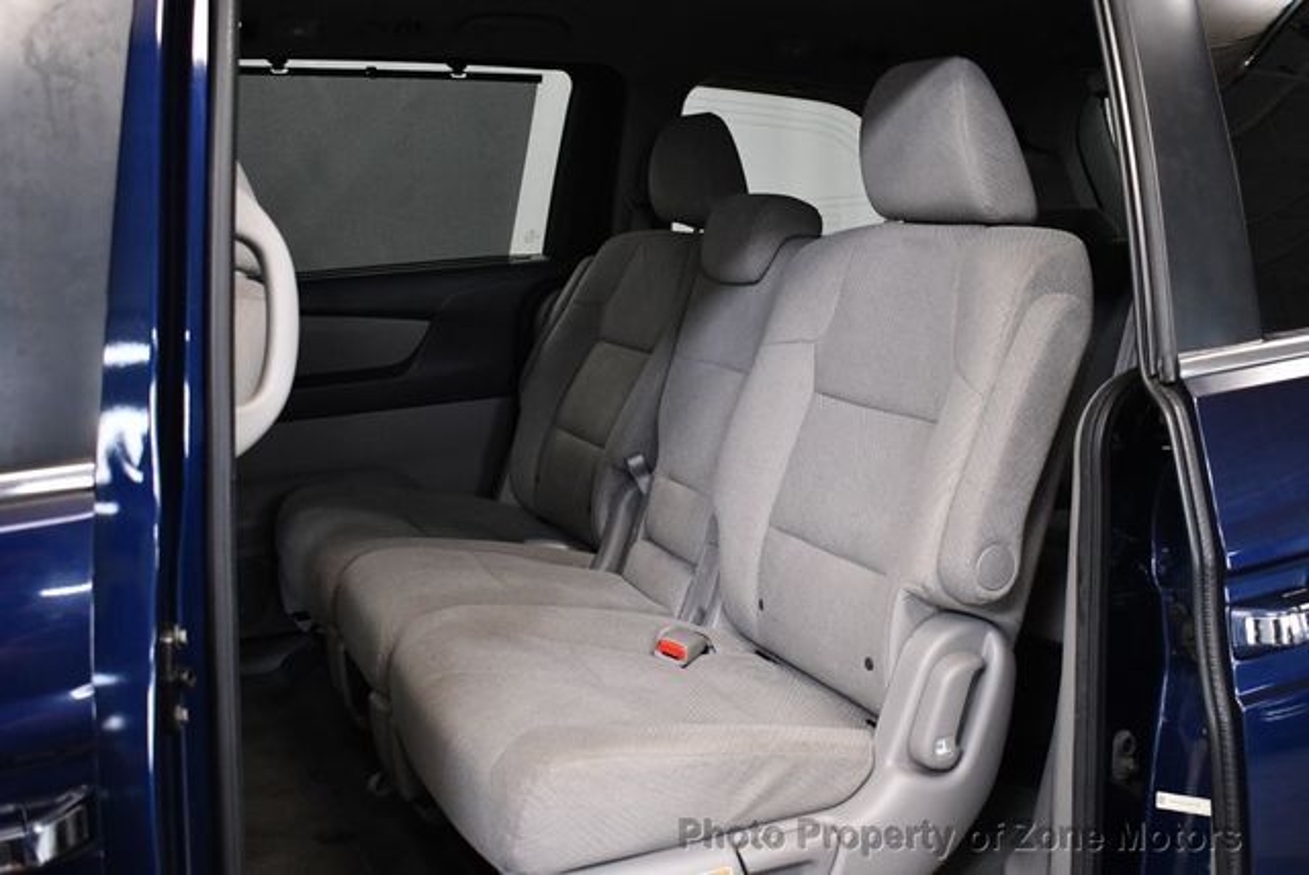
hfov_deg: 53.1
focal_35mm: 36
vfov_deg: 36.9
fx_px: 1310
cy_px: 438
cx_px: 654
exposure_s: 1/125
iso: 1800
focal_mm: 18
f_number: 3.5
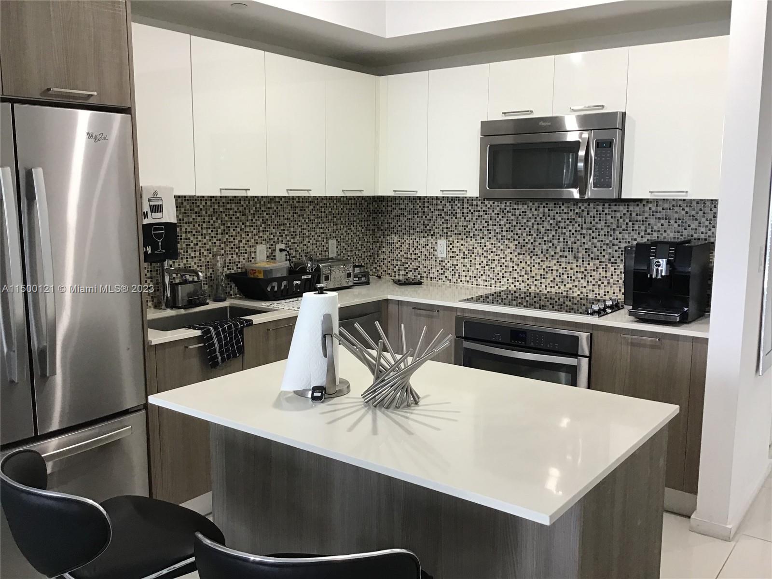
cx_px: 386
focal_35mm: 31
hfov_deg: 58.4
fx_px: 691
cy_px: 290
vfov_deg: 45.4
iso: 50
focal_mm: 3.3
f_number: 2.4
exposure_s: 1/30
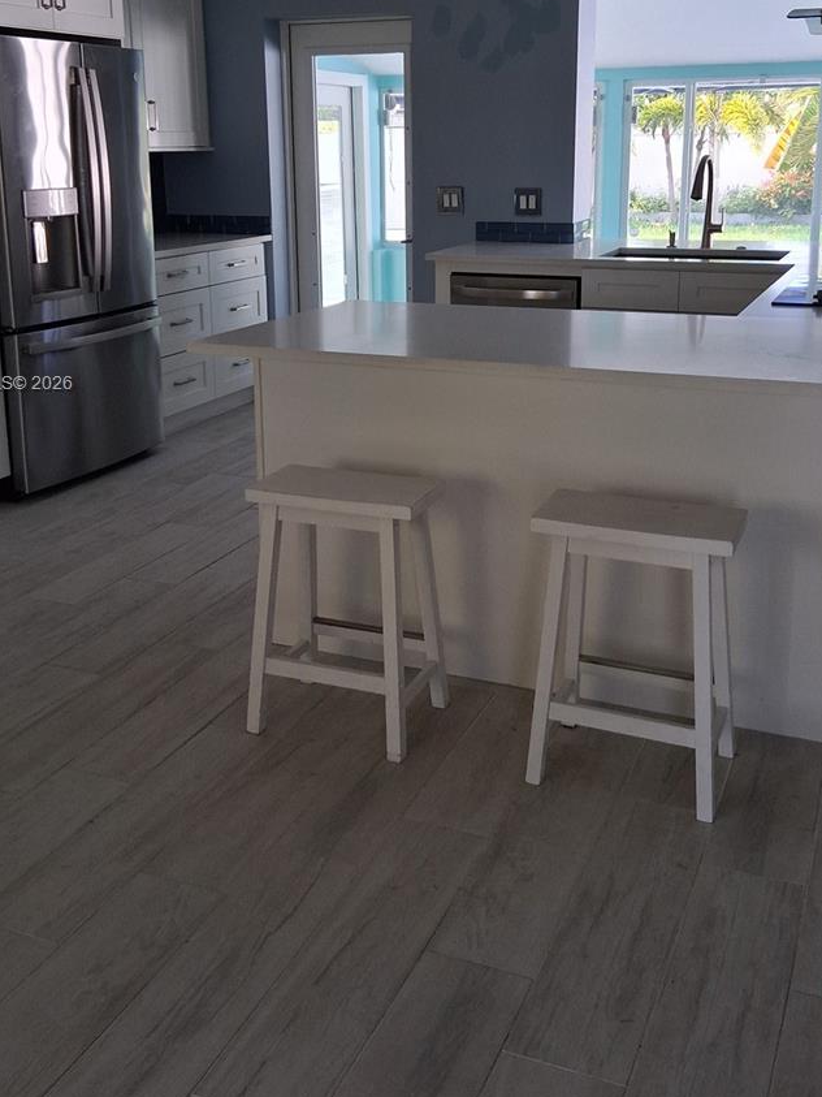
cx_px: 418
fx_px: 1172
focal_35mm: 37
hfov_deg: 38.7
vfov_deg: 49.5
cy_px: 385
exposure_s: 1/120
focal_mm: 3.98
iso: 125
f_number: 1.8
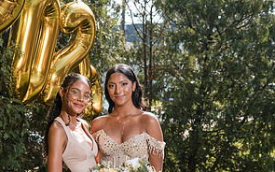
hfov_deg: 29.4
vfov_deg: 18.1
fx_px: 524
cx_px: 137
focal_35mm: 70
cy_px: 174
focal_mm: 45
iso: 125
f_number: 4.5
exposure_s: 1/250
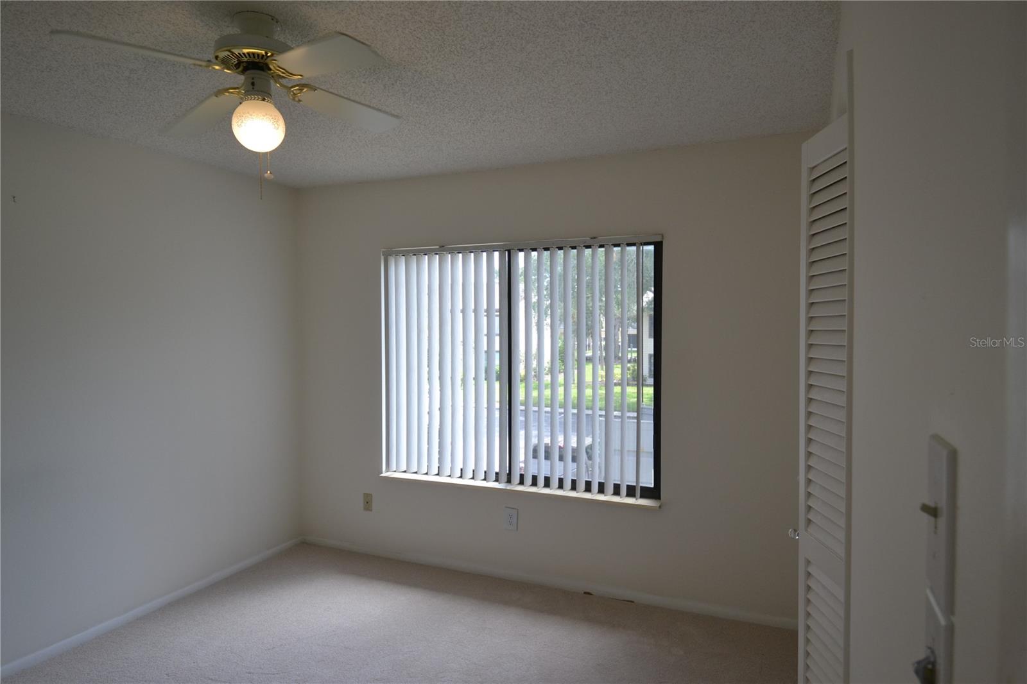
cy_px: 342
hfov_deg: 81.2
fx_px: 599
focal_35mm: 21
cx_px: 514
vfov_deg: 59.5
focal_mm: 14
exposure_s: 1/125
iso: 360
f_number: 5.6
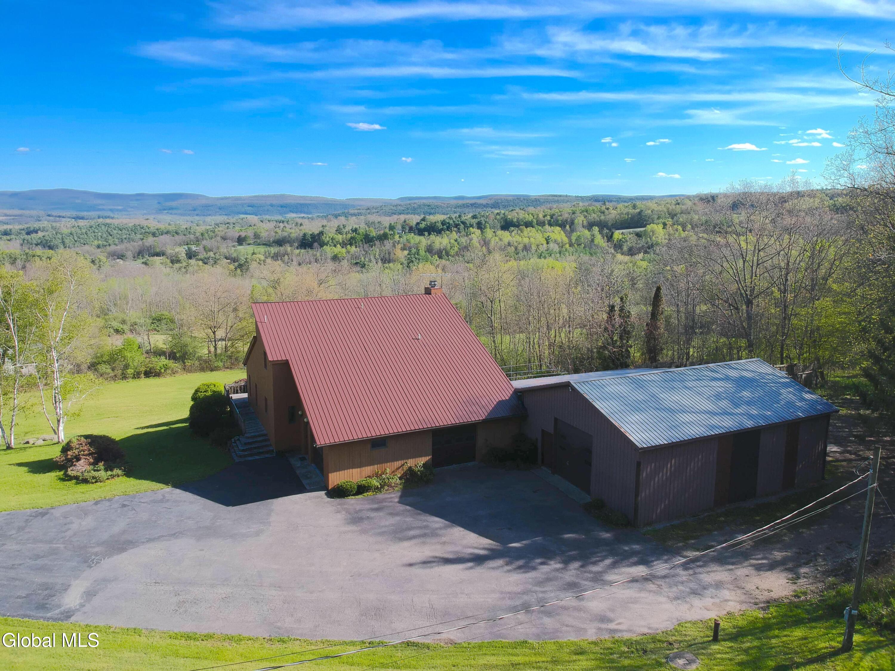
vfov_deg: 54.9
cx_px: 448
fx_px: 646
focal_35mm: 25
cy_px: 336
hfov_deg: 69.4
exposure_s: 1/800
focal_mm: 4.49
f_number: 2.6
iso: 100
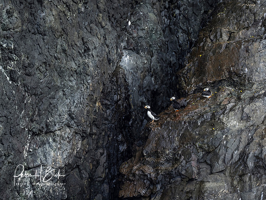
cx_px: 133
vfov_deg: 2.5
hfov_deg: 3.3
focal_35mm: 601
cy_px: 100
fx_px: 4618
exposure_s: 1/400
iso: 400
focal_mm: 300
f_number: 4
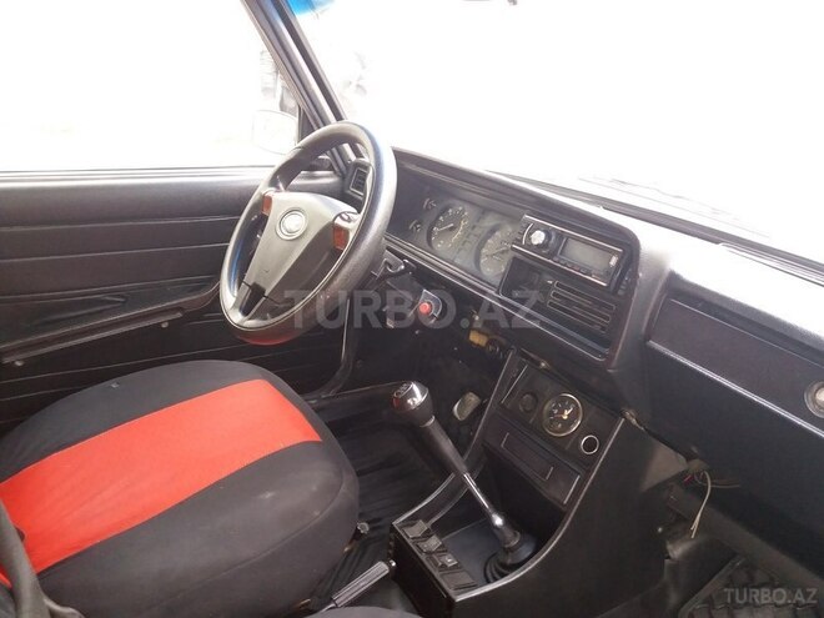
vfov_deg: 49.7
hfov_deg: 63.4
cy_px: 309
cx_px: 412
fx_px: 667
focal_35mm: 28
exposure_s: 1/25
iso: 160
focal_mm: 3.7
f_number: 1.9
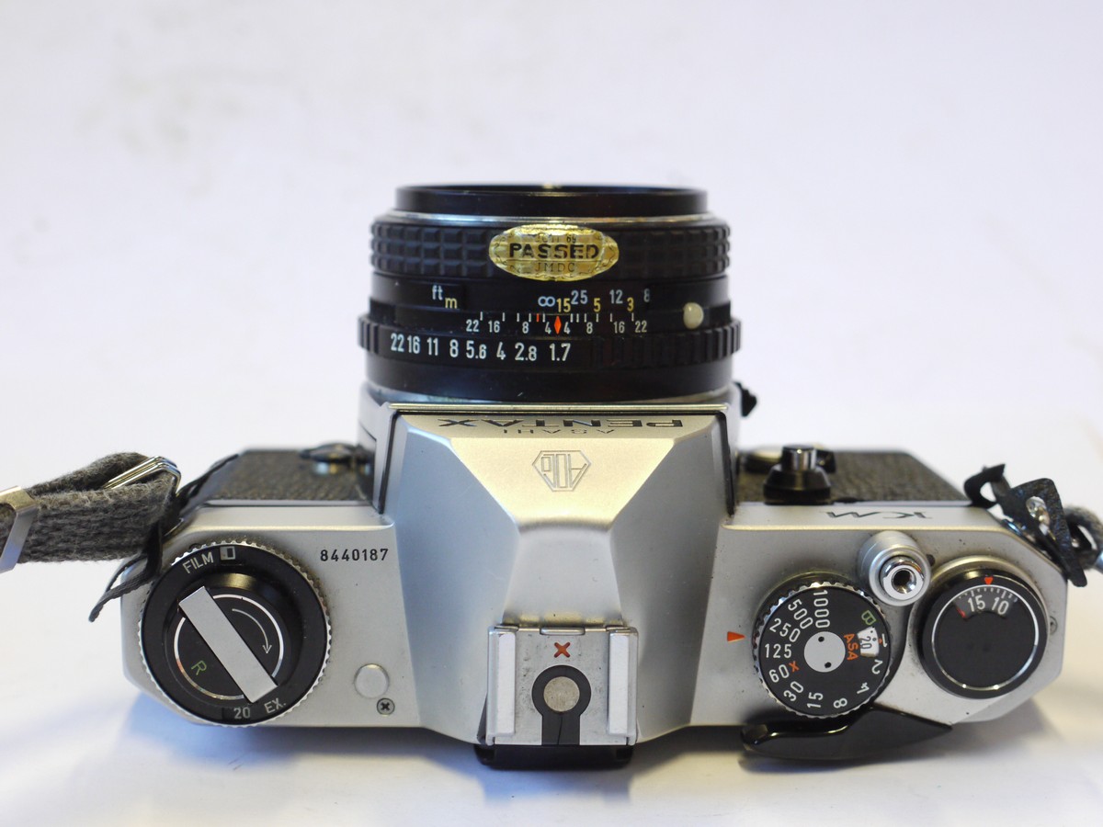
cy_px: 414
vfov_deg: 24.4
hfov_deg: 32.2
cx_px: 552
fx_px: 1912
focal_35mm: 60
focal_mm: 30
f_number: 5.3
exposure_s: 1/80
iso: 800
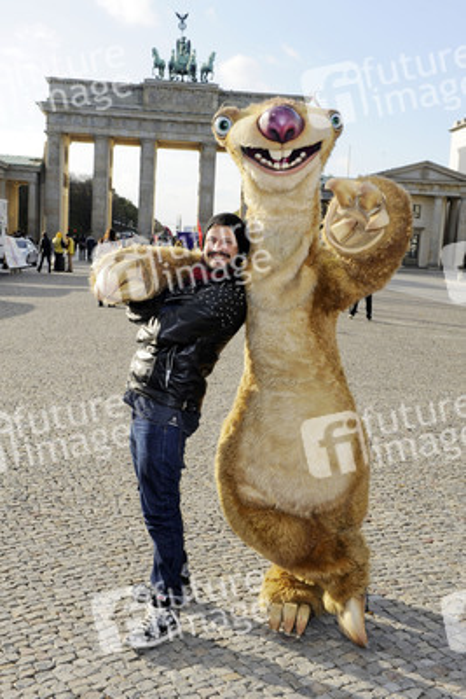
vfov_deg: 44.5
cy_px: 350
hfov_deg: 30.5
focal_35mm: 44
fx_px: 854
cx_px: 233
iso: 500
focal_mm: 44
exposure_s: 1/320
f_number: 11
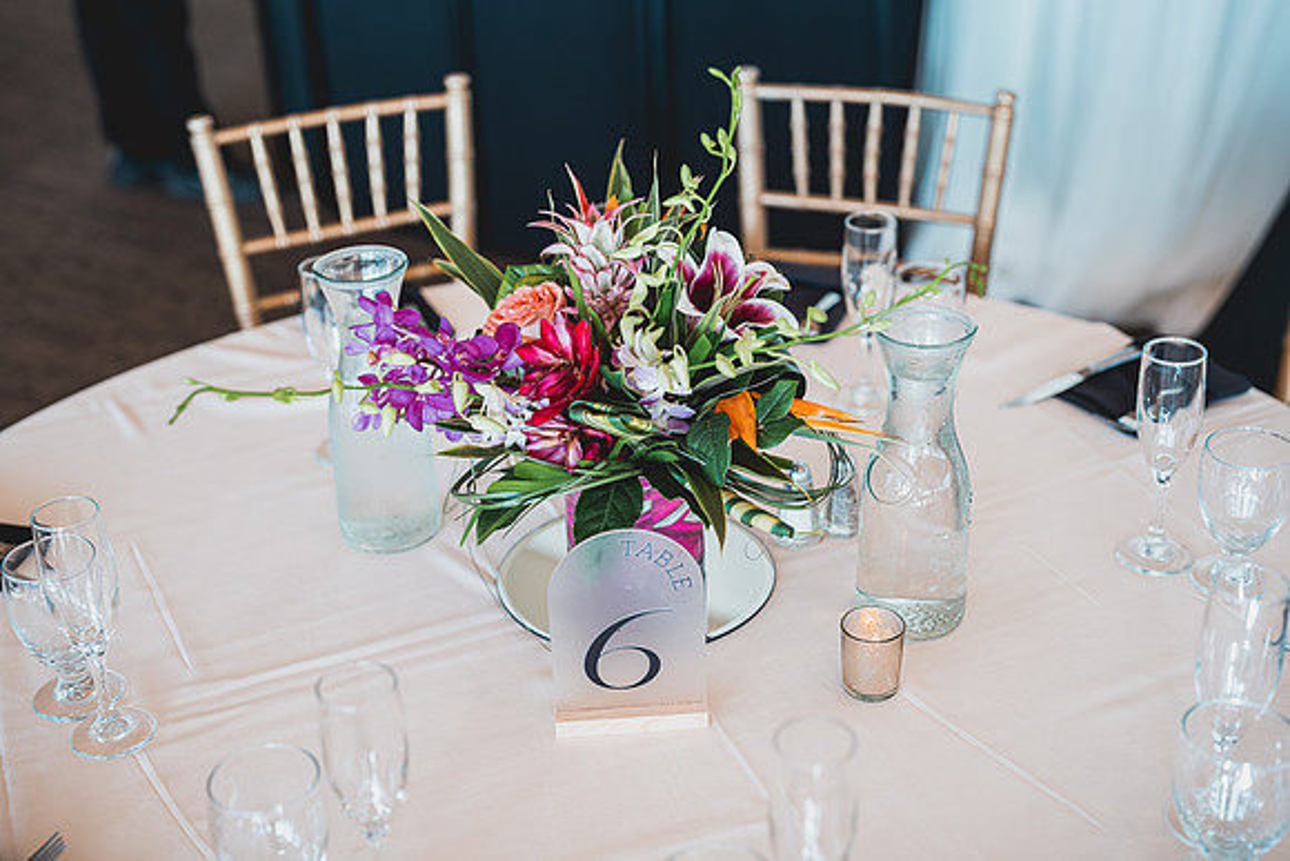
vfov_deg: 27.0
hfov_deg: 39.6
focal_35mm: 50
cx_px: 645
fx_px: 1792
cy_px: 430
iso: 320
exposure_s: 1/160
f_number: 2.2
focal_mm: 50
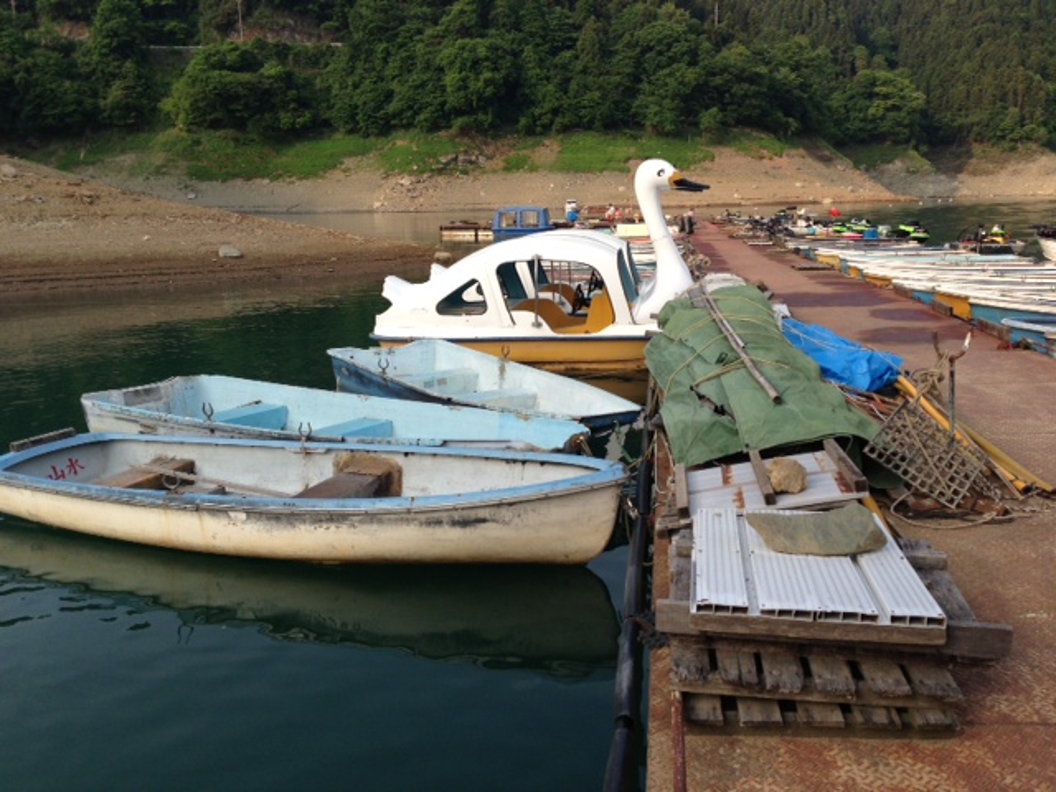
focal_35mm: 33
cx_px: 528
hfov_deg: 55.4
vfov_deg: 42.9
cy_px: 396
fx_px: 1007
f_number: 2.4
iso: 50
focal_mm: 4.13
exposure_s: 1/775
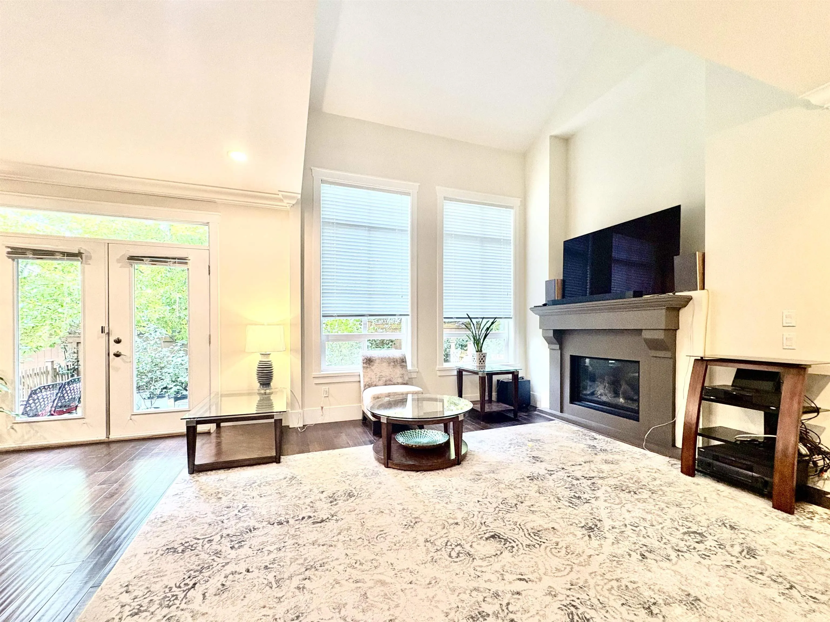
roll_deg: +0.9
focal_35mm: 14
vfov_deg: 85.7
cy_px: 311
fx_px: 336
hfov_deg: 102.1
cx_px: 415
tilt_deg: +2.6
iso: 400
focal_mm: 2.22
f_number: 2.2
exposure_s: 1/60
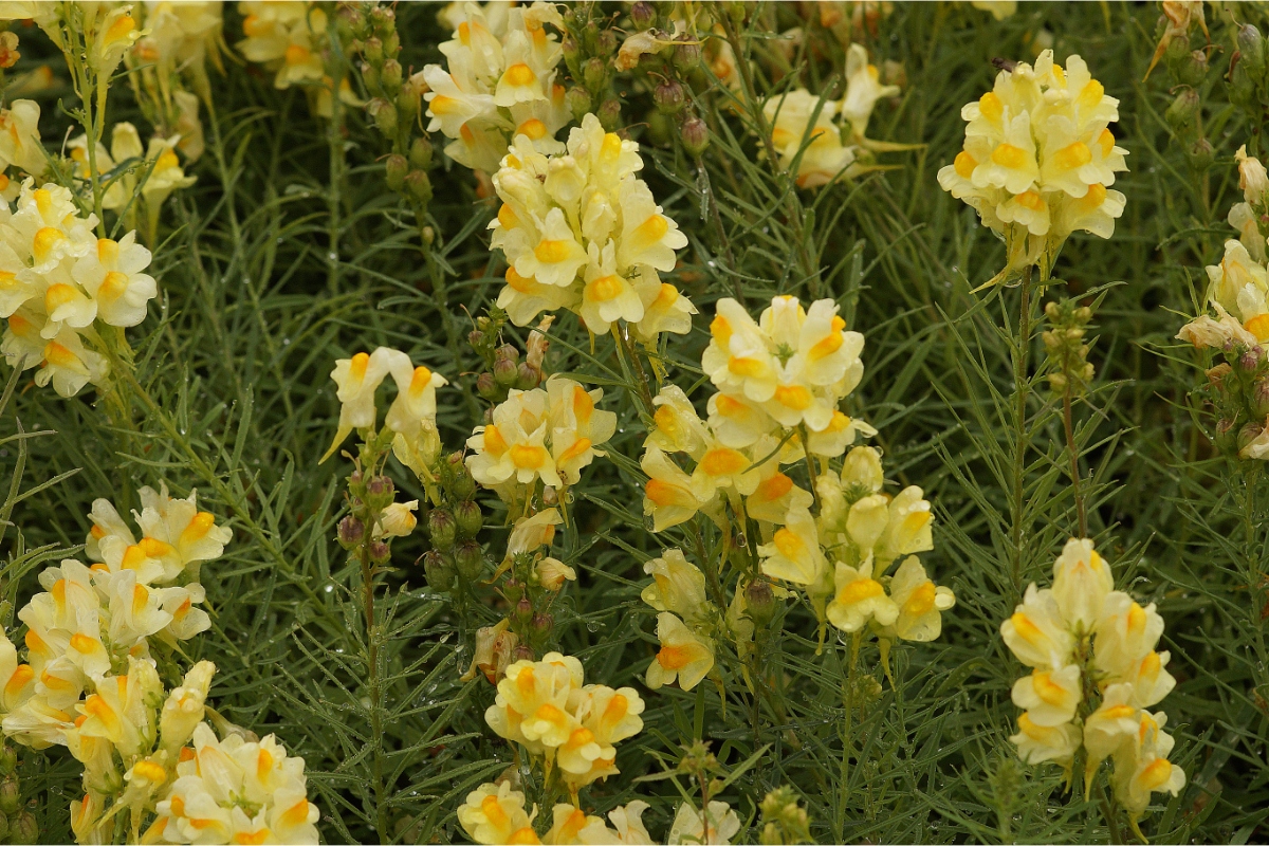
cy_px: 423
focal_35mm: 150
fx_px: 5287
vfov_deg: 9.1
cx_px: 634
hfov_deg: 13.7
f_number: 8
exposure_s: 1/160
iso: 320
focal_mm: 100
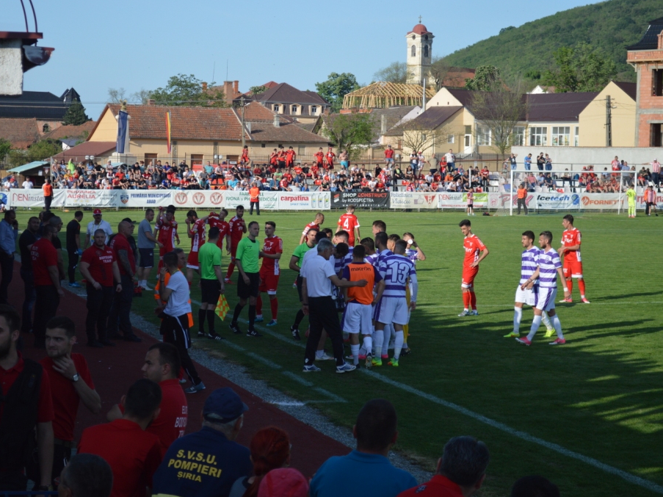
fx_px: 1628
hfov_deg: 23.0
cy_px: 249
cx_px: 301
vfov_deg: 17.4
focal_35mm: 85
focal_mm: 52
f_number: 5.6
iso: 400
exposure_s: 1/640
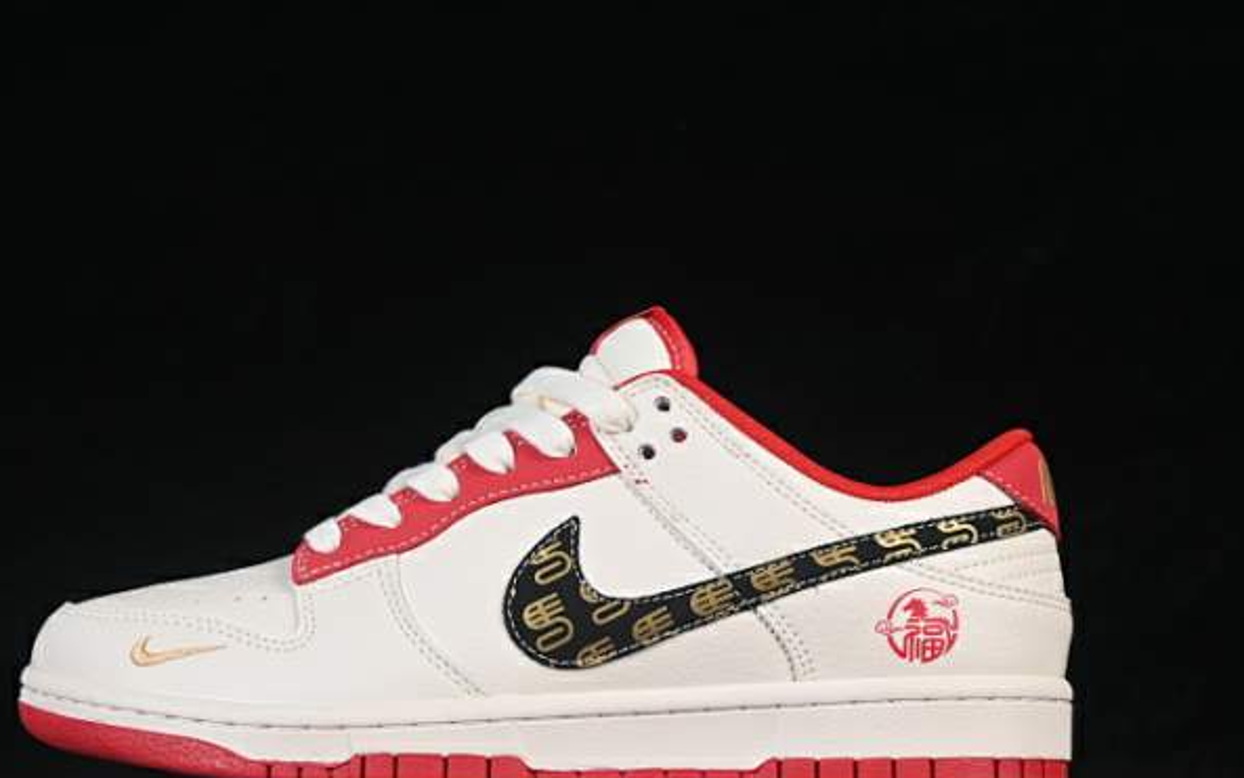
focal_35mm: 94
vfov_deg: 13.9
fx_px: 3188
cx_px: 579
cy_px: 472
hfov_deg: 22.1
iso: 160
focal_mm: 50
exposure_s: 1/80
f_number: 8
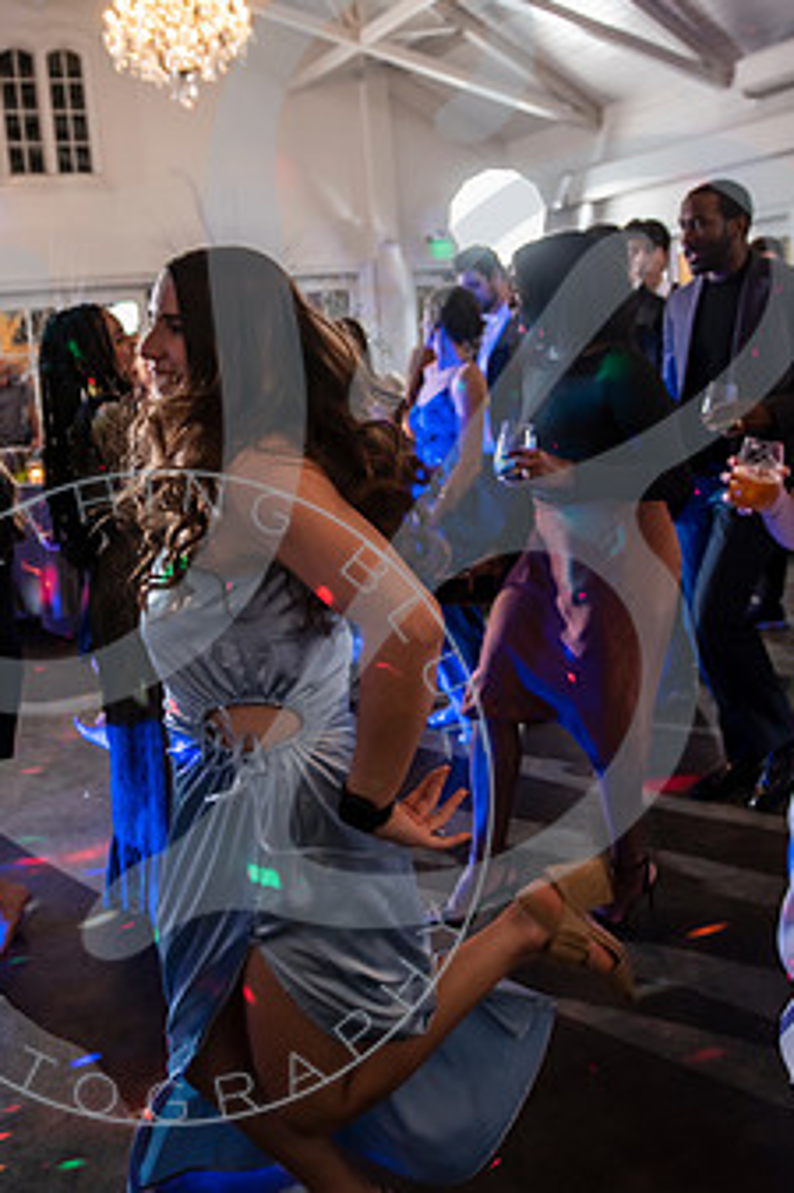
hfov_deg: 40.9
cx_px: 325
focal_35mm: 32
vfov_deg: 58.6
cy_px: 529
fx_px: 1060
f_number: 2.8
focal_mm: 24
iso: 1600
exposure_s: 1/125
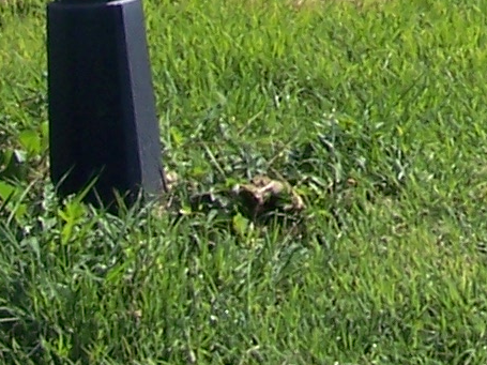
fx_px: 3024
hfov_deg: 9.0
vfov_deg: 6.5
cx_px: 682
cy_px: -583
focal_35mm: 215
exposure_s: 1/500
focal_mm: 6.3
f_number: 4
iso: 80
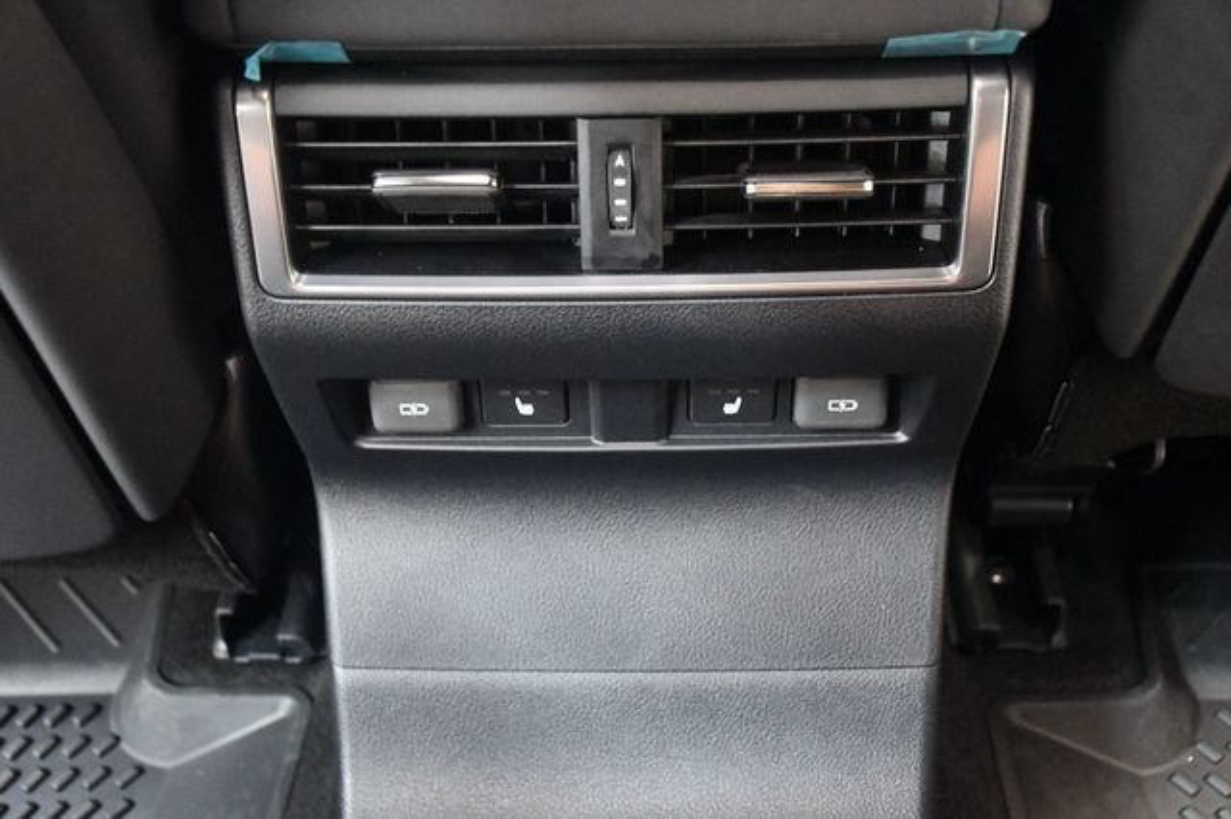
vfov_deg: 29.8
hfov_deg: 43.6
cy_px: 410
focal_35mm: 45
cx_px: 616
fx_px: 1538
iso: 12800
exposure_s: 1/25
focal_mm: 30
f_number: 4
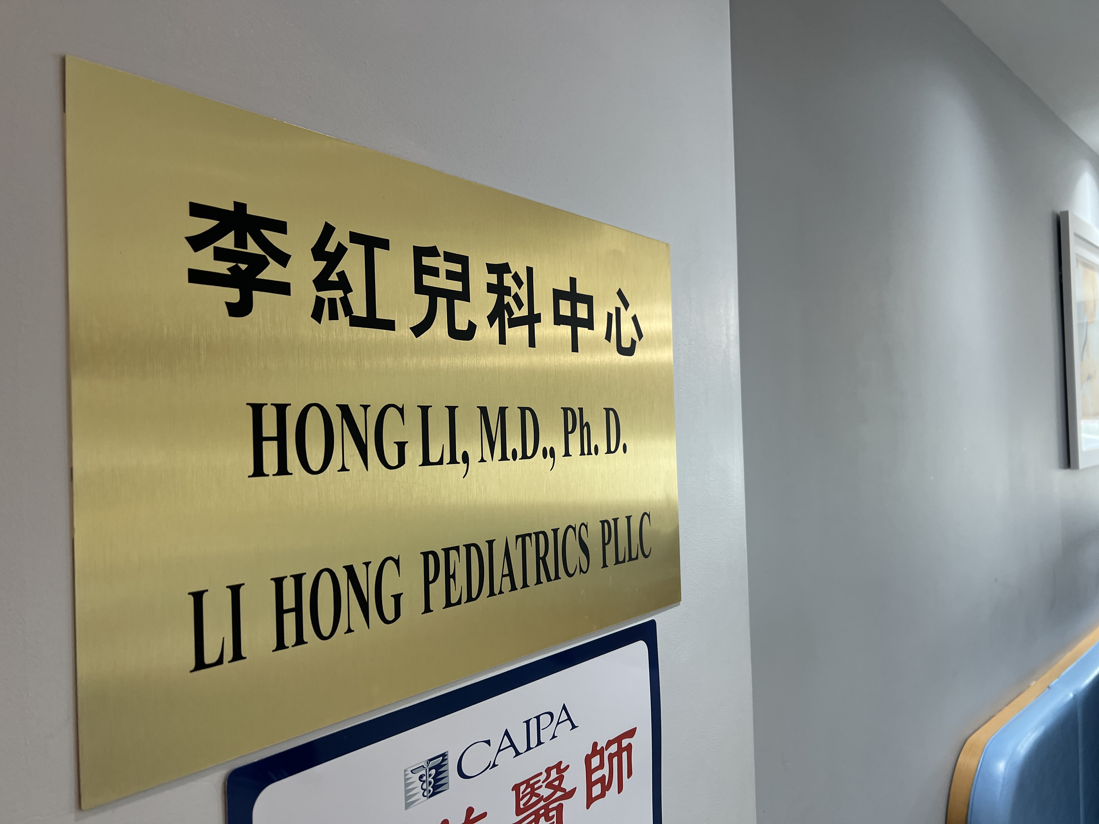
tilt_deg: +1.2
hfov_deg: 67.3
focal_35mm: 26
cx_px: 550
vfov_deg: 53.1
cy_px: 412
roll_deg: +3.8
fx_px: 825
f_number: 1.5
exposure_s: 1/120
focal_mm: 5.7
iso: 80
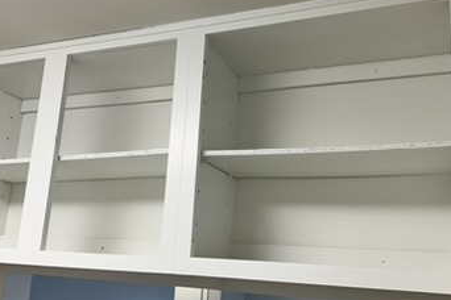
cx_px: 211
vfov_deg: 35.1
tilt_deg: +14.4
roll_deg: -3.8
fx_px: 476
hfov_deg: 50.7
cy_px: 145
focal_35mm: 38
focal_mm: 5.7
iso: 40
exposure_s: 1/120
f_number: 1.5
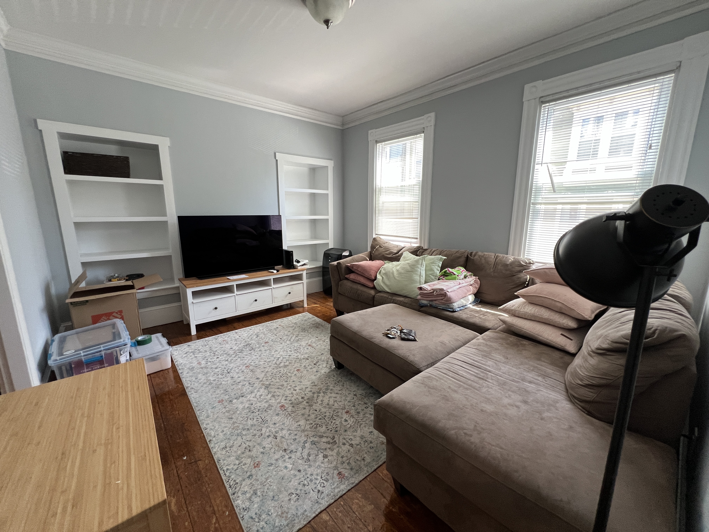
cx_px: 354
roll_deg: +0.9
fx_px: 266
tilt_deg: -10.7
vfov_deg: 89.9
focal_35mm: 13
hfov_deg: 106.2
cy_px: 266
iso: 125
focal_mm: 1.57
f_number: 1.8
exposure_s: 1/120
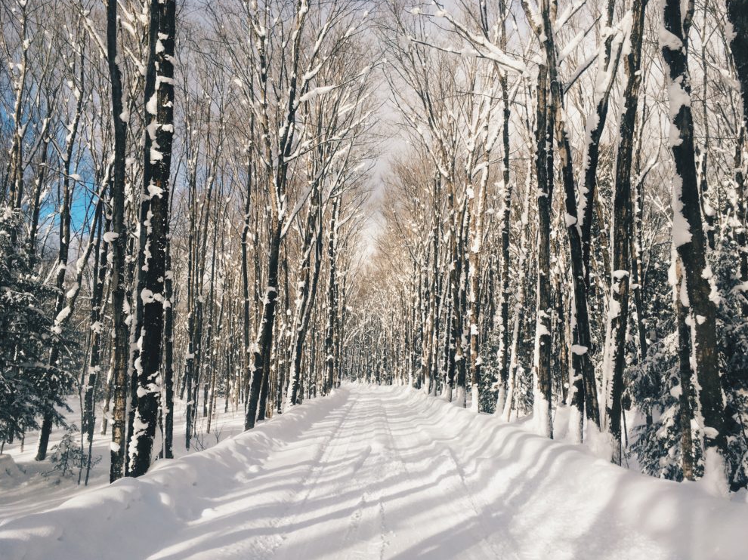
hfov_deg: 60.0
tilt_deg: +6.6
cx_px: 381
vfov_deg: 46.8
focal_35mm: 30
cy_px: 283
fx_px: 648
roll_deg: -2.2
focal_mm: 4.15
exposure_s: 1/1538
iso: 25
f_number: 2.2
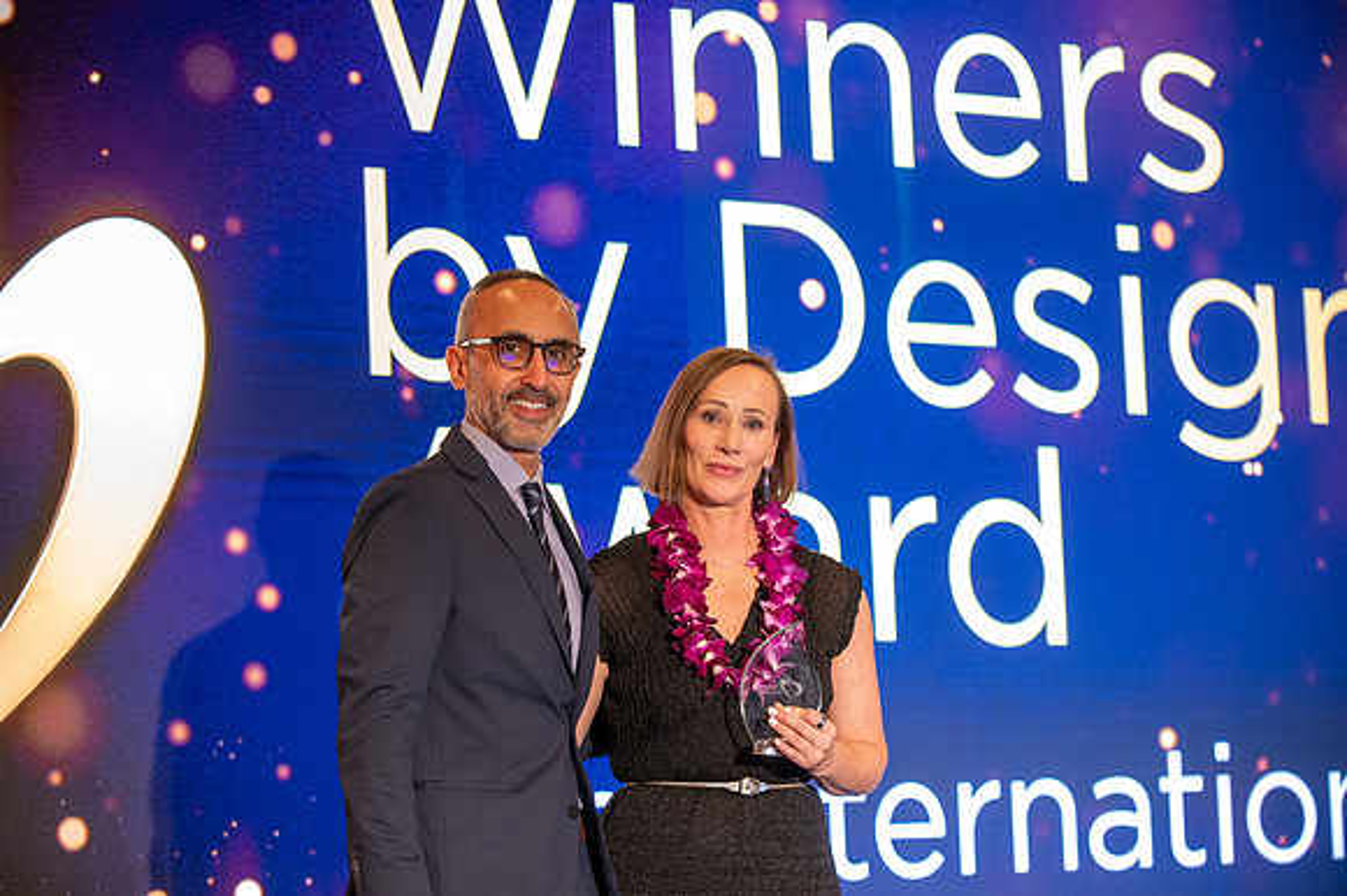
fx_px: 4113
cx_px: 674
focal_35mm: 110
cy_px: 448
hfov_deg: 18.6
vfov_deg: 12.4
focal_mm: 110
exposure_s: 1/125
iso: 3200
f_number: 2.8
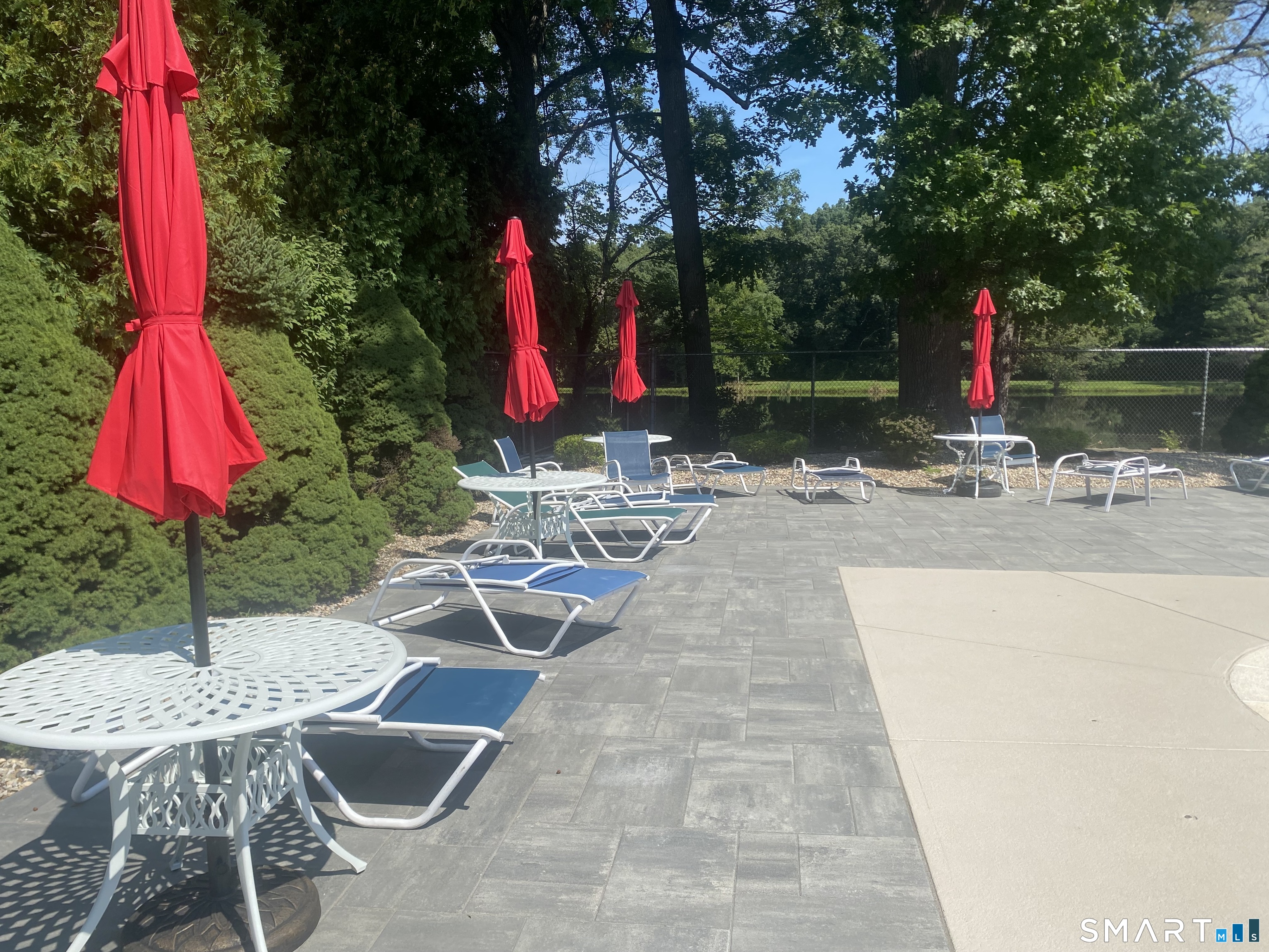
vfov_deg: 53.1
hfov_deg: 67.3
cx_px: 634
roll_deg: -0.1
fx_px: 953
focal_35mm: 26
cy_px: 476
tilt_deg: -5.8
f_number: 1.8
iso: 32
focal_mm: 4.25
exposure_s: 1/2688
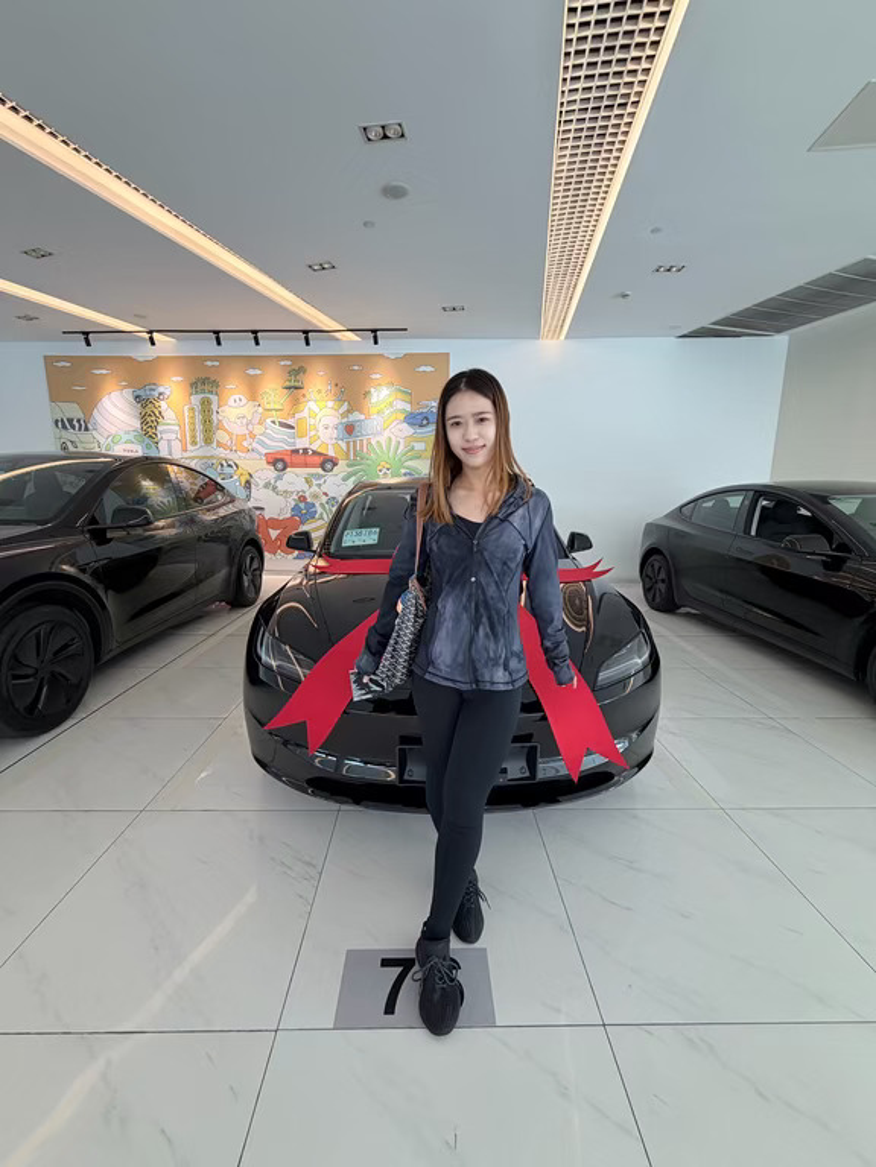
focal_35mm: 14
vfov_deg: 102.1
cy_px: 584
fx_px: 472
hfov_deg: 85.7
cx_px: 438
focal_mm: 2.22
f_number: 2.2
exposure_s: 1/100
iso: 250
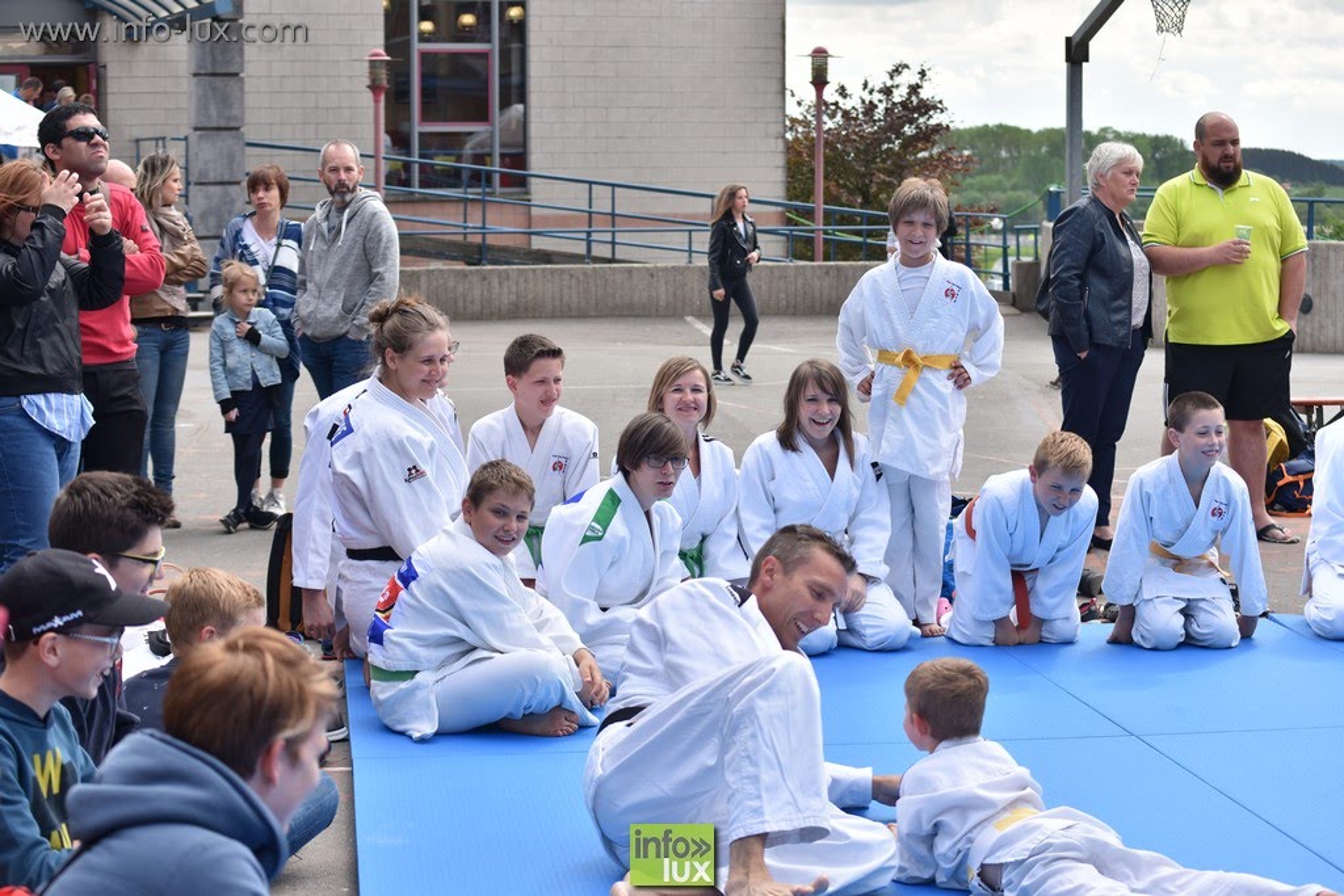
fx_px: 2800
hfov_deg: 27.0
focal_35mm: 75
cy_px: 448
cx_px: 672
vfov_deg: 18.2
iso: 100
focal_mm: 50
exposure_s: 1/500
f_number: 4
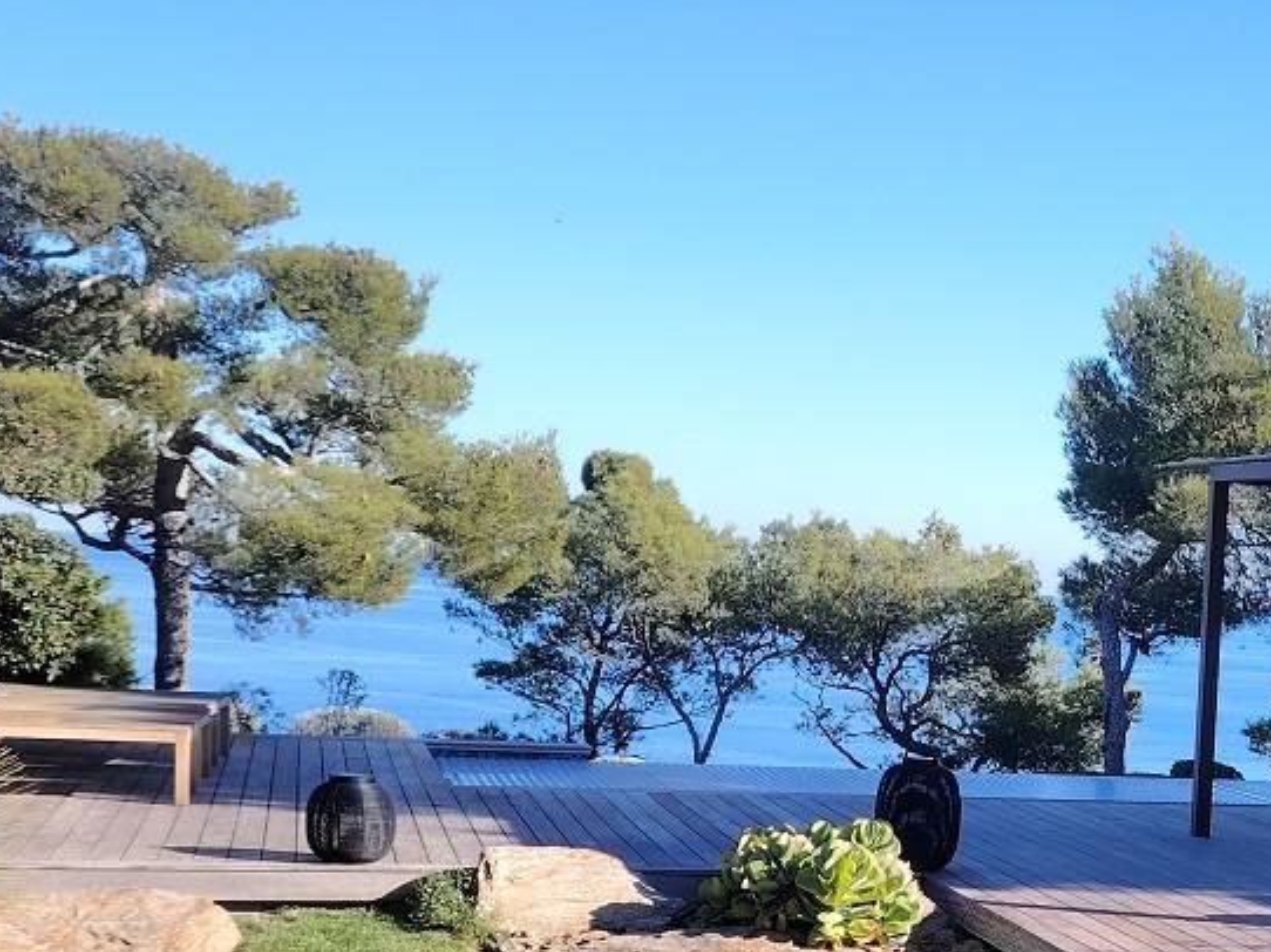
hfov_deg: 28.7
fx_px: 2275
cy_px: 872
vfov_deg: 23.0
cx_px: 1348
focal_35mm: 62
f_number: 1.75
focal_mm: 5.25
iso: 100
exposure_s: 1/399
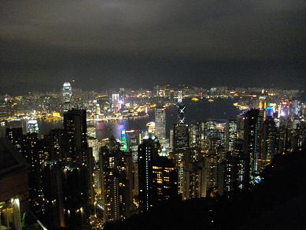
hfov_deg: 56.8
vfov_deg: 44.2
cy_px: 115
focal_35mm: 32
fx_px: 283
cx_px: 153
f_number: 2.9
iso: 800
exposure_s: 1/5
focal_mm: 5.7
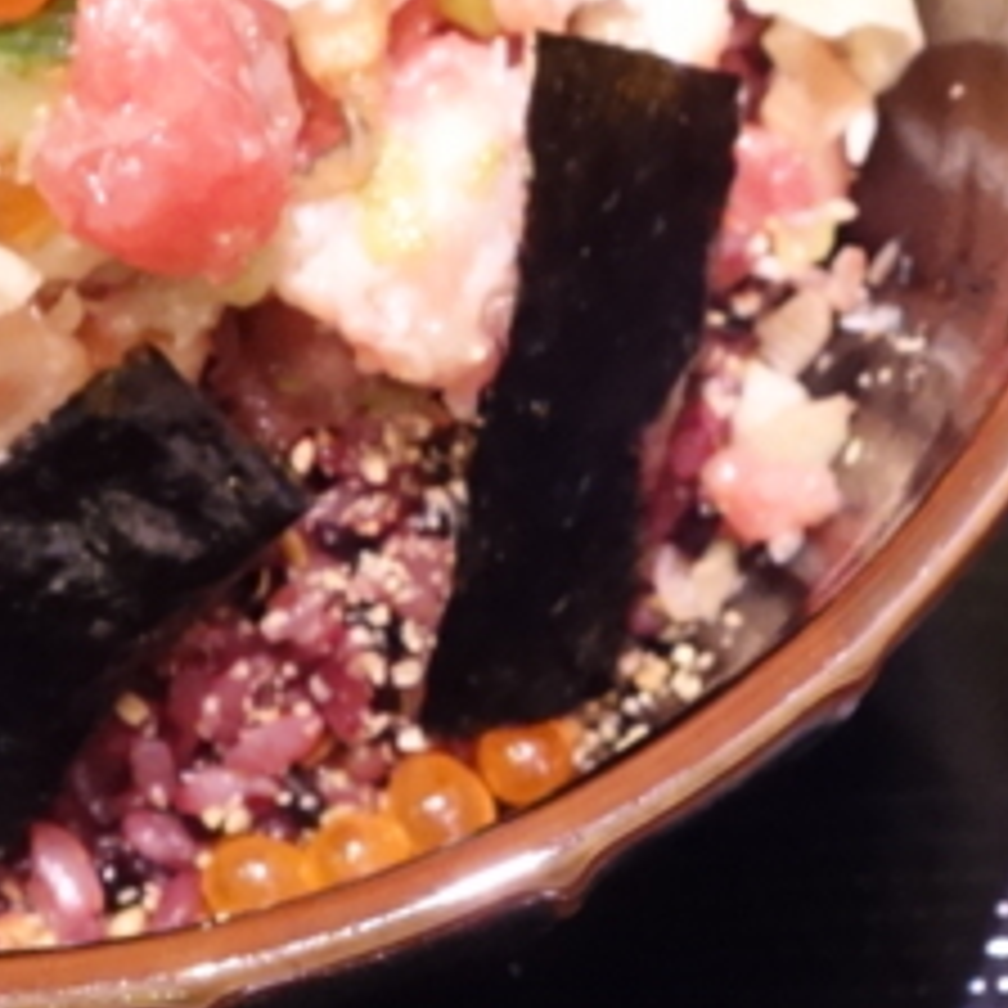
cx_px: 778
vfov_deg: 13.6
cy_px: 502
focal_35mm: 128
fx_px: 4217
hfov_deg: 13.6
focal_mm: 12.18
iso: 3200
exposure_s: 1/25
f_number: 6.3
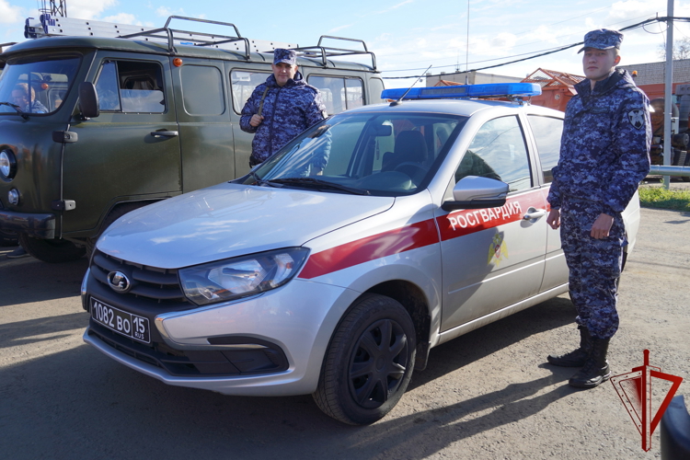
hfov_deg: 57.2
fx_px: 632
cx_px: 345
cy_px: 230
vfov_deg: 40.0
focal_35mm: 33
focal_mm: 22
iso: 100
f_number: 4.5
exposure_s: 1/320
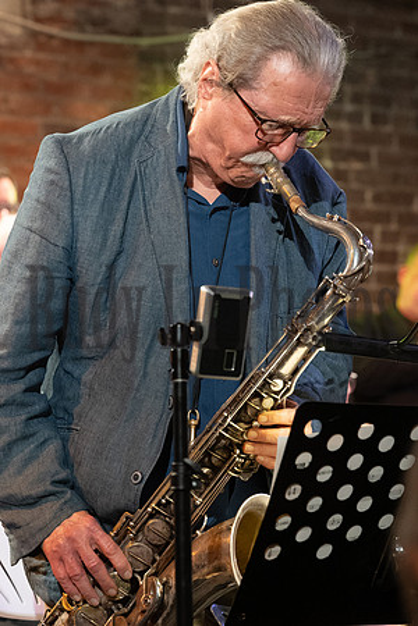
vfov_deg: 16.3
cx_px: 209
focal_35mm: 126
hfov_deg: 10.9
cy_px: 313
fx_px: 2194
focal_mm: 84
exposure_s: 1/160
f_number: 4
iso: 5000
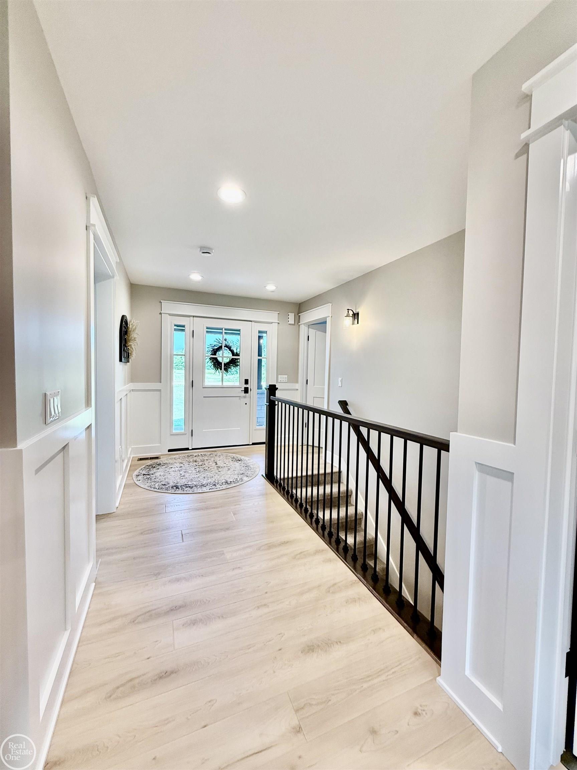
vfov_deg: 102.1
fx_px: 311
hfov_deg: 85.7
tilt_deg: -0.5
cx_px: 288
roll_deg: -1.2
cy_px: 385
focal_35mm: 14
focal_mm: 2.22
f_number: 2.2
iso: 160
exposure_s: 1/120
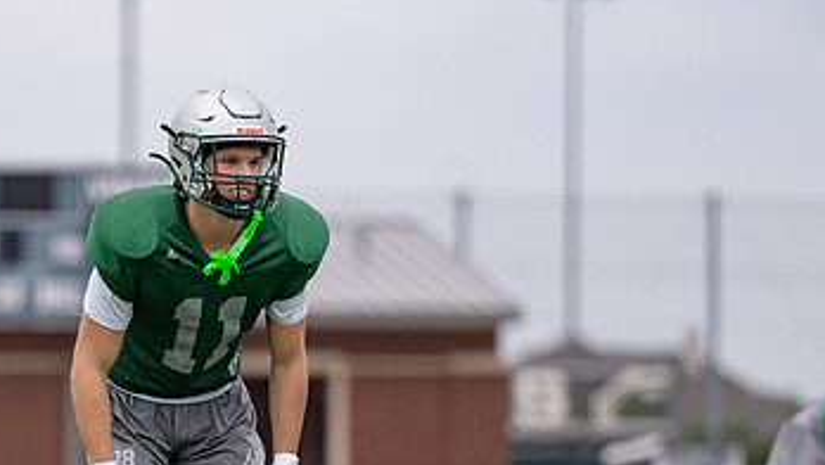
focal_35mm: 385
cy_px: 388
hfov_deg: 5.6
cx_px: 178
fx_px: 8425
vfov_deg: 3.2
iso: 160
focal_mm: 188
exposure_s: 1/2500
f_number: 2.8
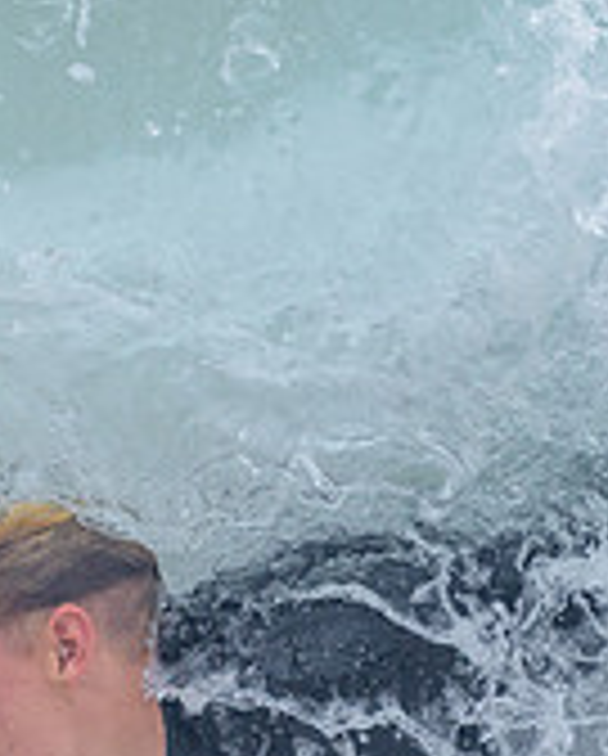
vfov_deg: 1.0
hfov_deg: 0.8
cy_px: 665
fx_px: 44505
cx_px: -79
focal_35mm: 1984
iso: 220
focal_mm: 500
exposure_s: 1/2000
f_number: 5.6
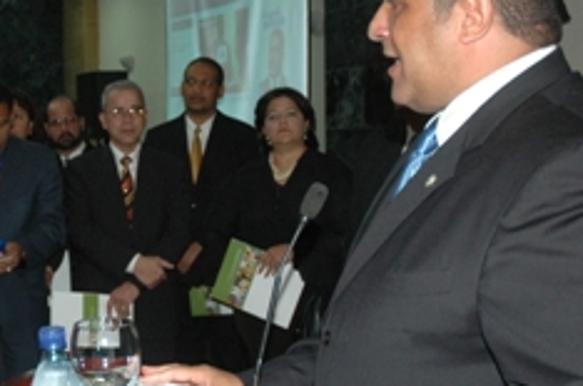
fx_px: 1115
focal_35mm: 69
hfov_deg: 28.6
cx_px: 107
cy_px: 202
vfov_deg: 19.6
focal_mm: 24
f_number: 3.8
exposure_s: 1/60
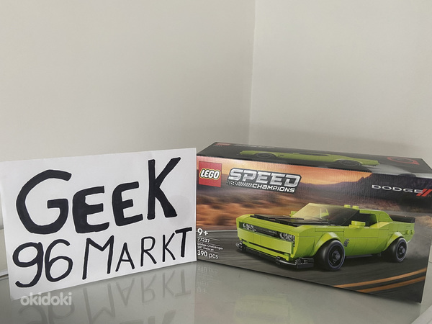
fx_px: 324
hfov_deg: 67.3
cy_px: 162
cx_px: 216
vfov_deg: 53.1
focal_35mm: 26
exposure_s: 1/89
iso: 125
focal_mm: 4.25
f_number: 1.8
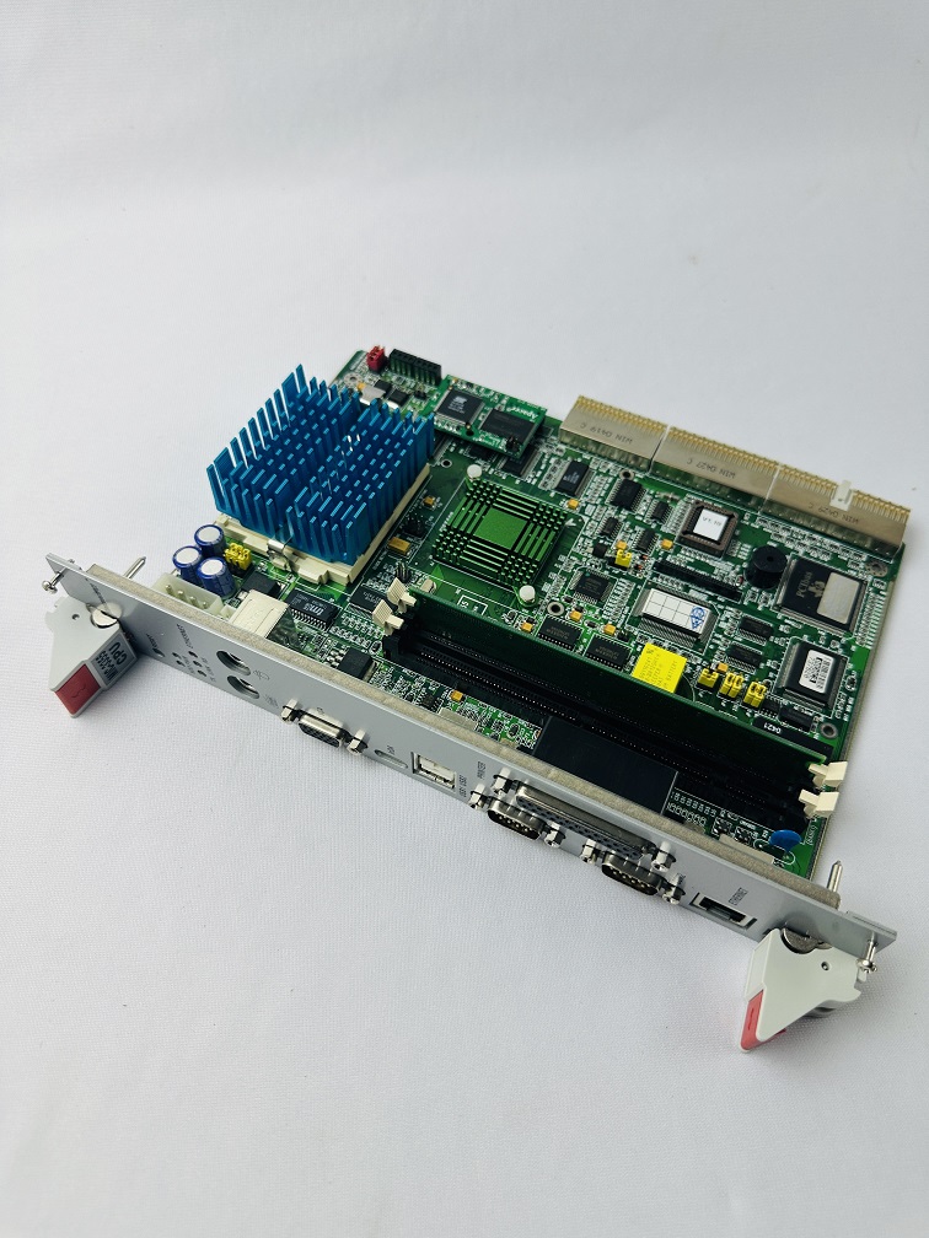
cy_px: 619
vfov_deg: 71.6
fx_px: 859
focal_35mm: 24
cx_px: 464
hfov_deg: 56.8
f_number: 1.78
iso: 50
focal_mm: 6.86
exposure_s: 1/123
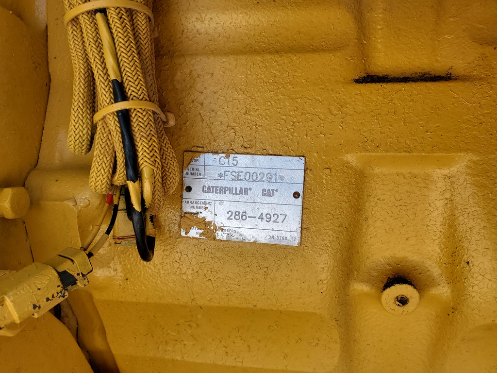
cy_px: 186
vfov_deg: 53.1
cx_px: 248
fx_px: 373
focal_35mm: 26
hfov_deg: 67.3
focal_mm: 4.3
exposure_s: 1/305
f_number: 2.4
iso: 50
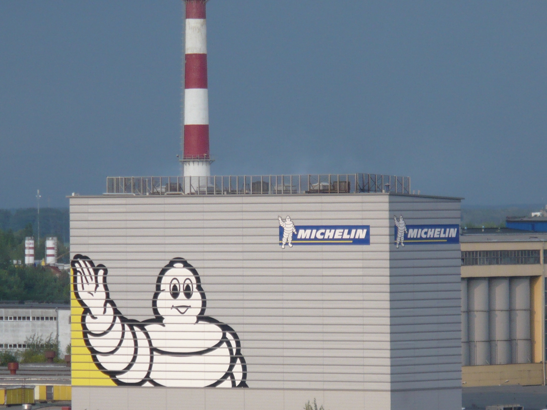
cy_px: 279
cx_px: 289
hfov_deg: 5.0
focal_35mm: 393
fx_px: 6210
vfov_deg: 3.8
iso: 100
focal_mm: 36.6
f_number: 4.5
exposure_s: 1/320
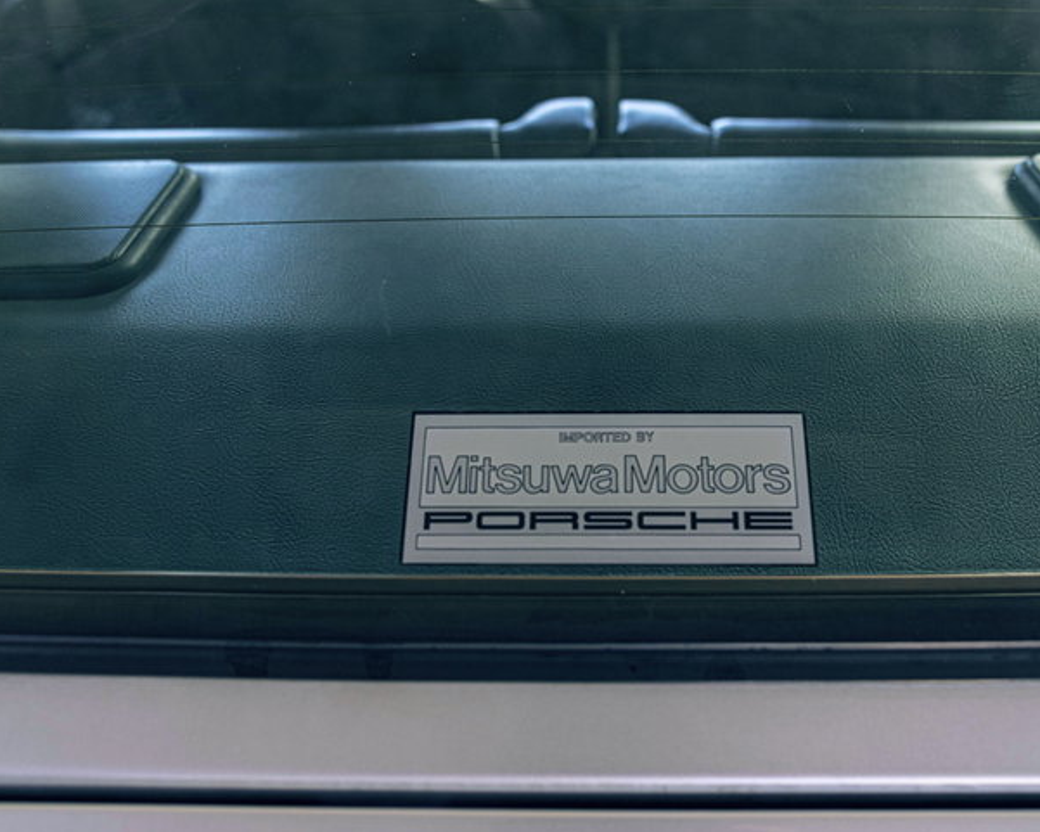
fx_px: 1108
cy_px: 414
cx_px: 573
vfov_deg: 41.2
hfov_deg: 50.2
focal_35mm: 36
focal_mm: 30
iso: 320
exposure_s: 1/25
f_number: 5.6
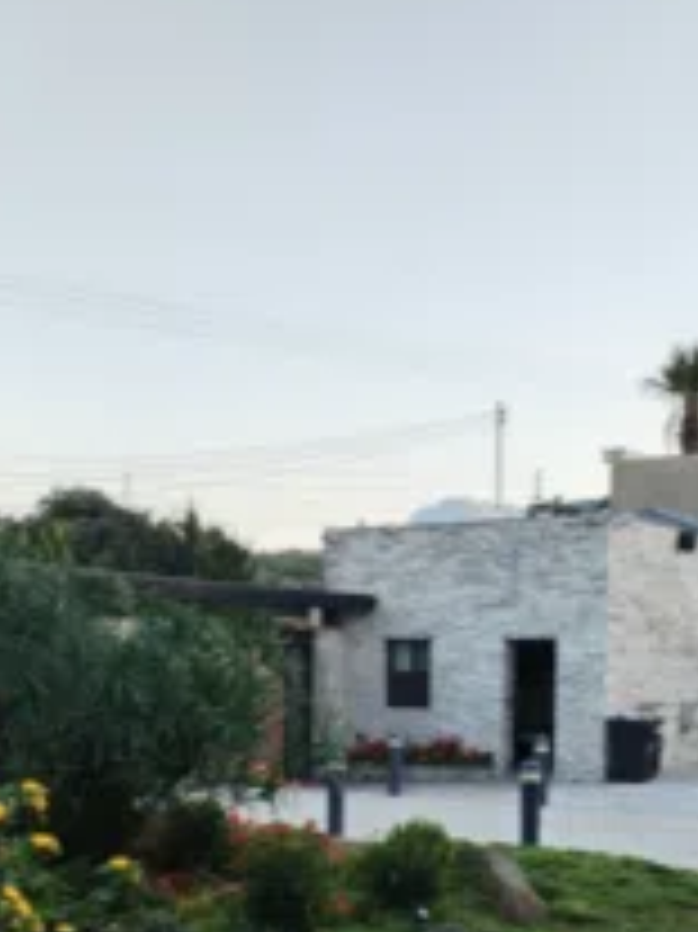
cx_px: 419
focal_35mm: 56
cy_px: 761
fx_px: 1507
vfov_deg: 33.3
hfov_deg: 26.0
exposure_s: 1/190
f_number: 1.8
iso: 100
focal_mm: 4.75
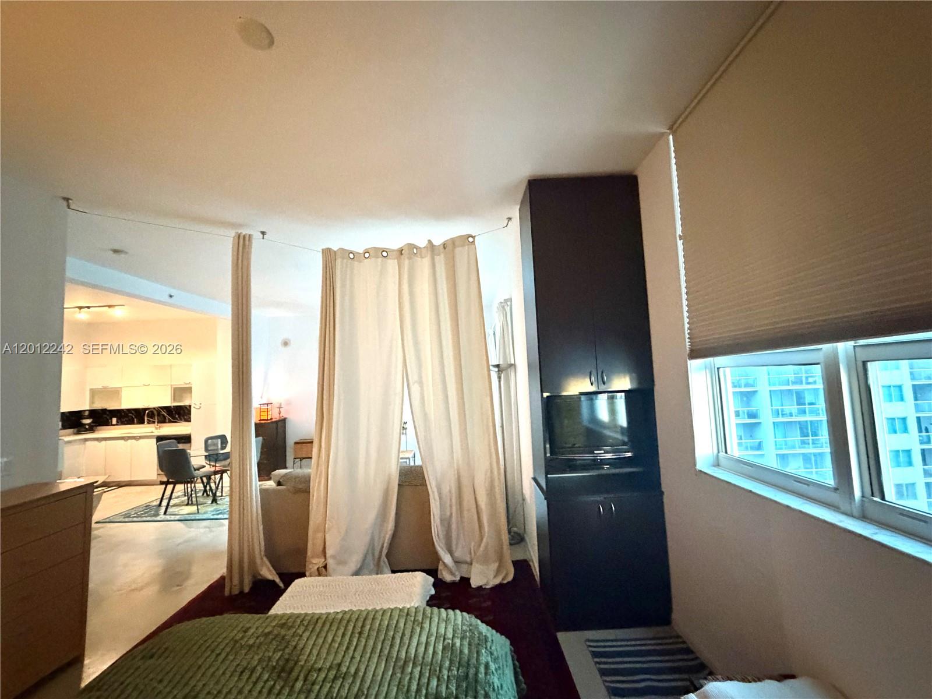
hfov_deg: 102.1
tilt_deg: +4.6
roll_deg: +3.1
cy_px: 350
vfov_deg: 85.7
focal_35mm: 14
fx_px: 377
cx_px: 466
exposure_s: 1/40
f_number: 2.2
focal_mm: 2.22
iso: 1000
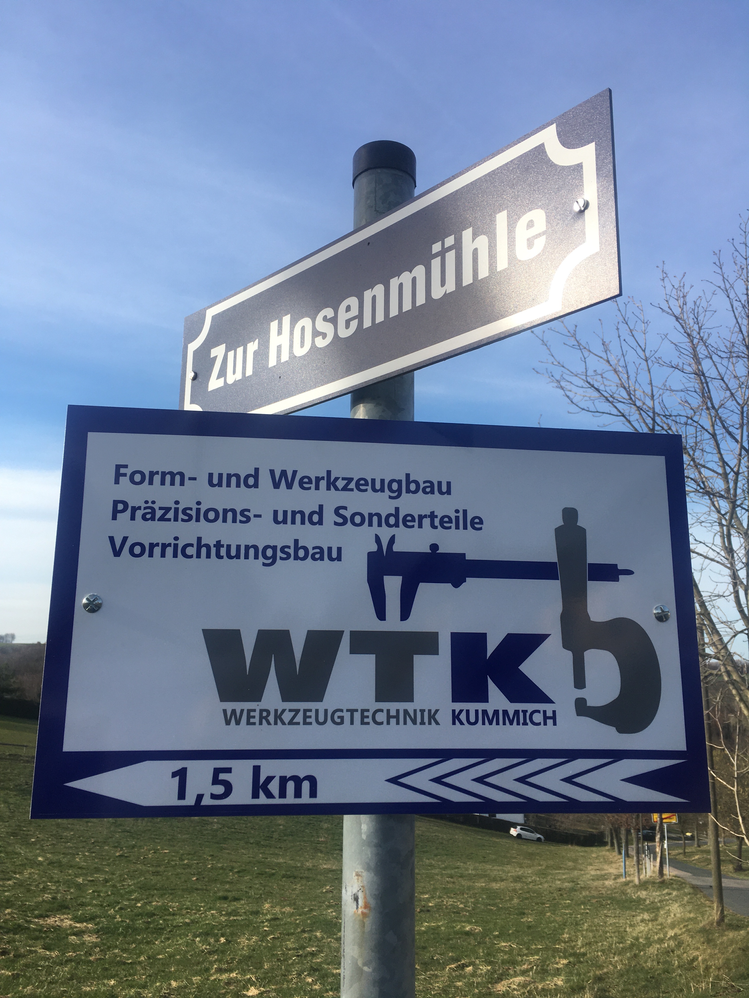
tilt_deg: +12.4
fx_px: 837
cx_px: 374
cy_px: 499
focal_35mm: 29
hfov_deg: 48.2
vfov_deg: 61.7
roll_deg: -0.8
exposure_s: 1/999
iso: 25
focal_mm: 4.15
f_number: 2.2
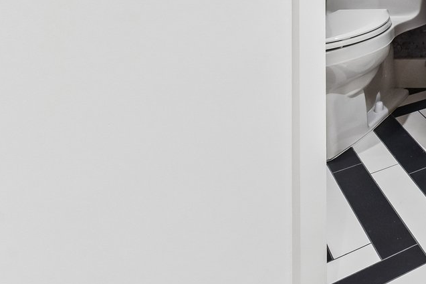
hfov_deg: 26.6
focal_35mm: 45
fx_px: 533
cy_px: -165
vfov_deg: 22.9
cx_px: 675
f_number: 8
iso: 500
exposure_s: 1/15
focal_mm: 14
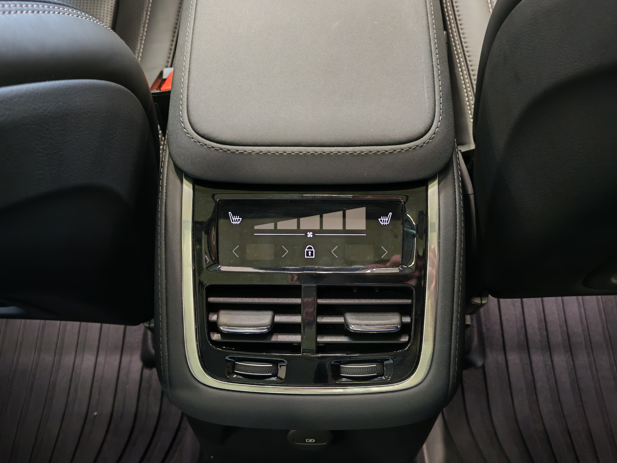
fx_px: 553
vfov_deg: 45.4
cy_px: 232
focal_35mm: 31
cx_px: 308
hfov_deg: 58.4
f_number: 1.9
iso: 5119
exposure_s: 1/16.7
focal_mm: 6.12
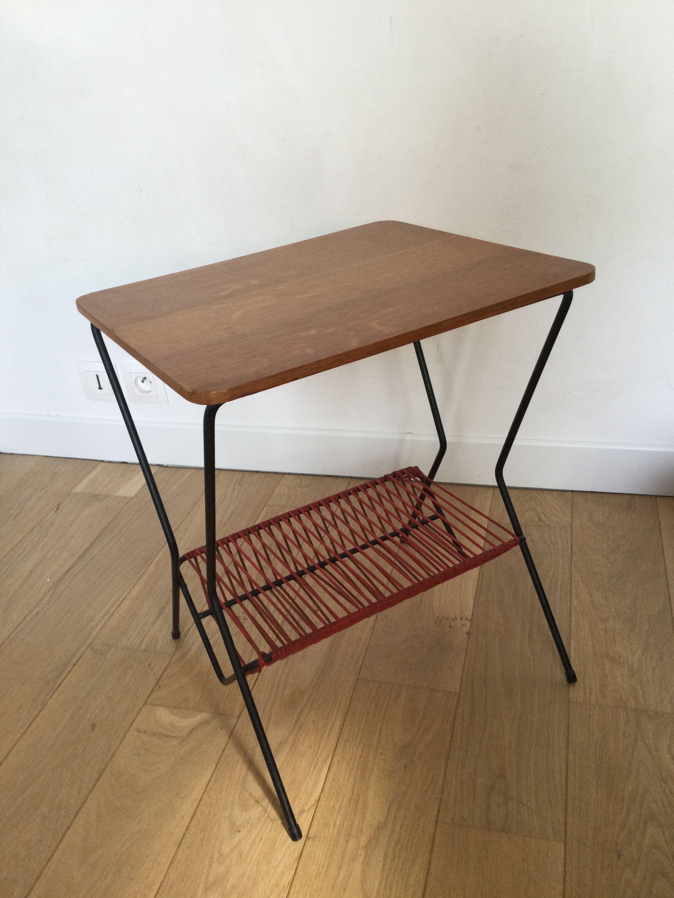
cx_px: 337
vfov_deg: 58.4
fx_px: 805
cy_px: 449
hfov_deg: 45.4
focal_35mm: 31
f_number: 2.4
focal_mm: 3.3
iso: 64
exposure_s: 1/33
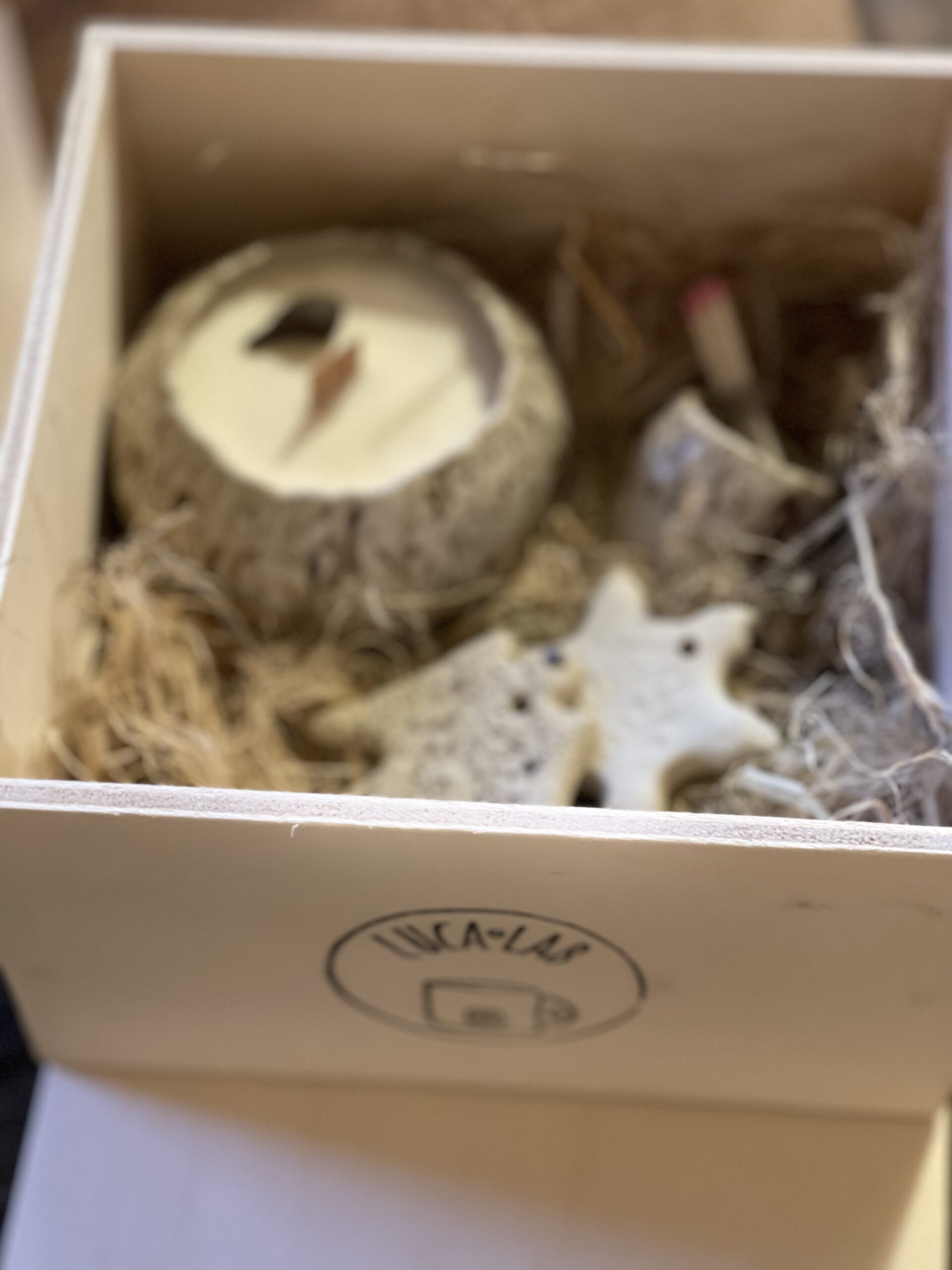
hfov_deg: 22.9
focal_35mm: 64
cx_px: 476
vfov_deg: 30.3
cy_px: 635
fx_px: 2347
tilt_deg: -57.6
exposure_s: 1/20
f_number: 2.2
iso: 400
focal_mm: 7.5
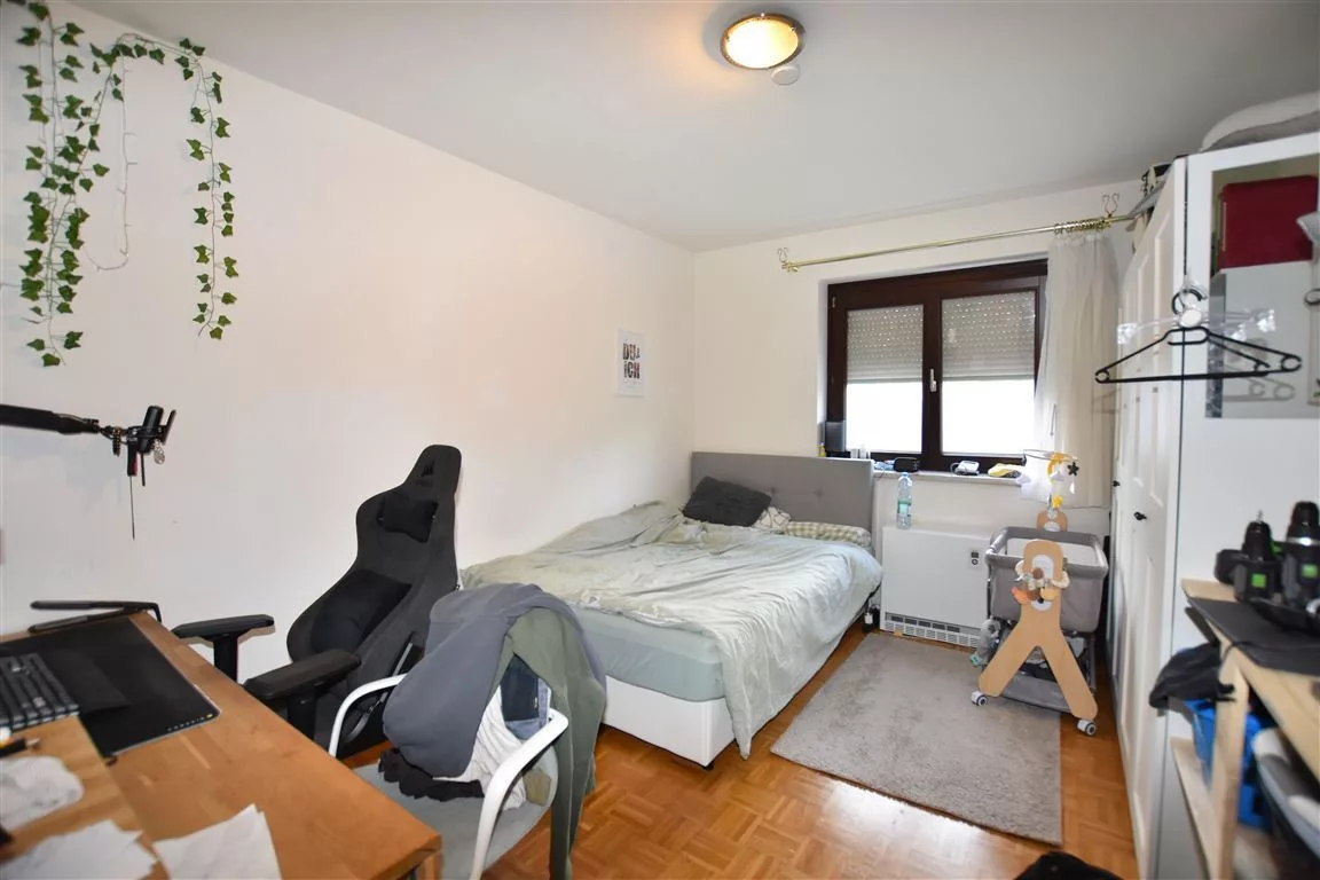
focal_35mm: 15
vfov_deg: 77.3
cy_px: 440
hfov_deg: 100.4
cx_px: 660
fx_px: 550
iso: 720
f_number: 4
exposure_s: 1/60
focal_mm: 10
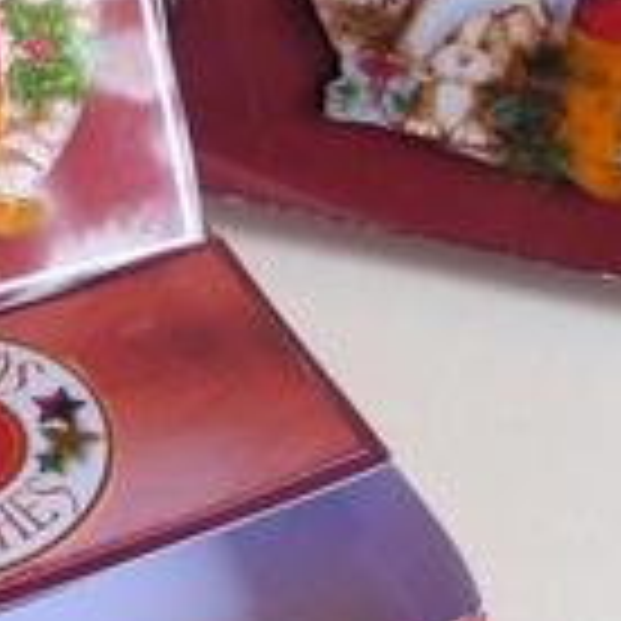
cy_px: 225
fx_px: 1461
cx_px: 140
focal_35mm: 72
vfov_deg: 23.9
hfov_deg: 23.7
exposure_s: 1/8
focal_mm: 4.1
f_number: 3.3
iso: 400
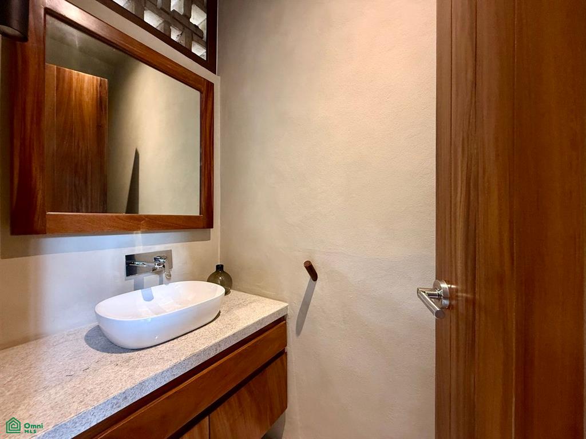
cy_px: 220
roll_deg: -0.6
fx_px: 237
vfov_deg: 85.7
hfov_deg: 102.1
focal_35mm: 14
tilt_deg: +0.5
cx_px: 293
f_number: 2.2
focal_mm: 2.22
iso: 320
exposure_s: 1/60
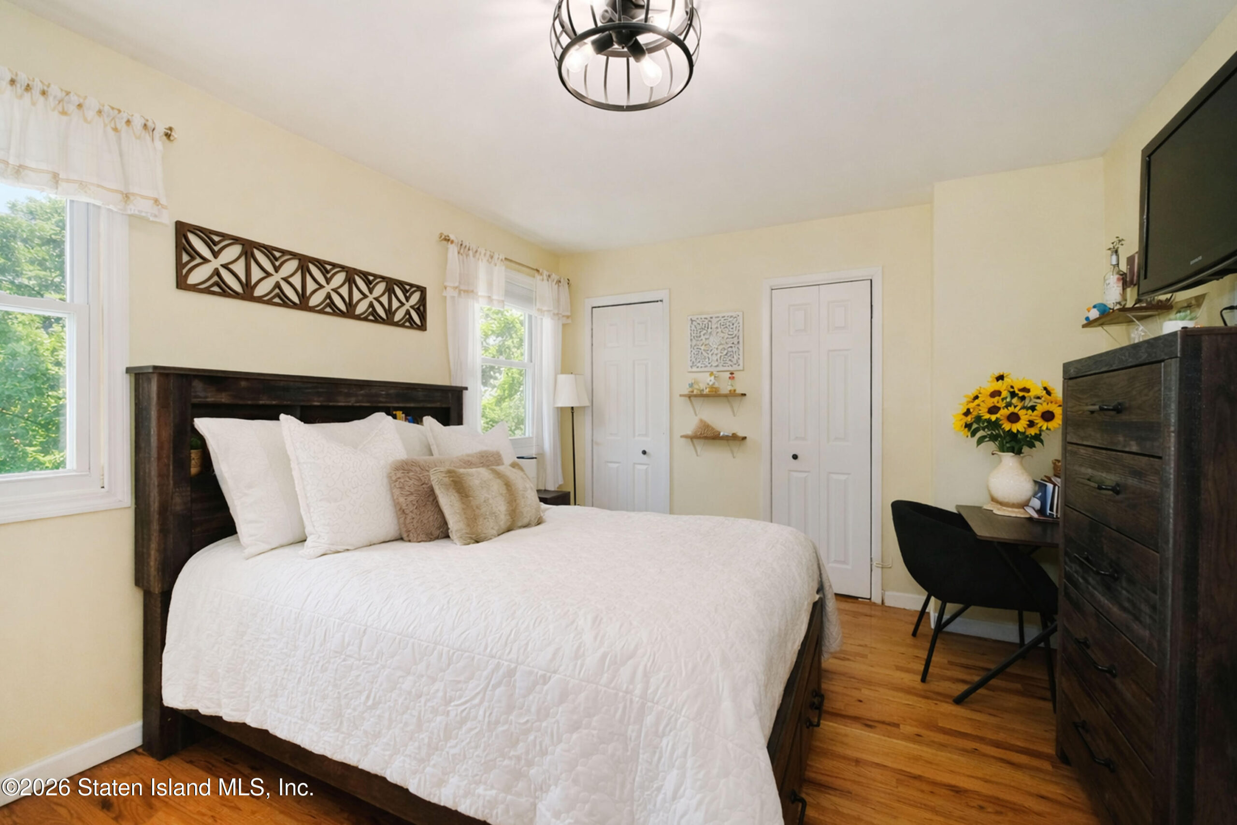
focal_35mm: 15
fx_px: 515
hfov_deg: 100.4
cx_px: 618
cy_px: 412
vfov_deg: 77.3
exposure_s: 1/60
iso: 1600
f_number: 8
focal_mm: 10
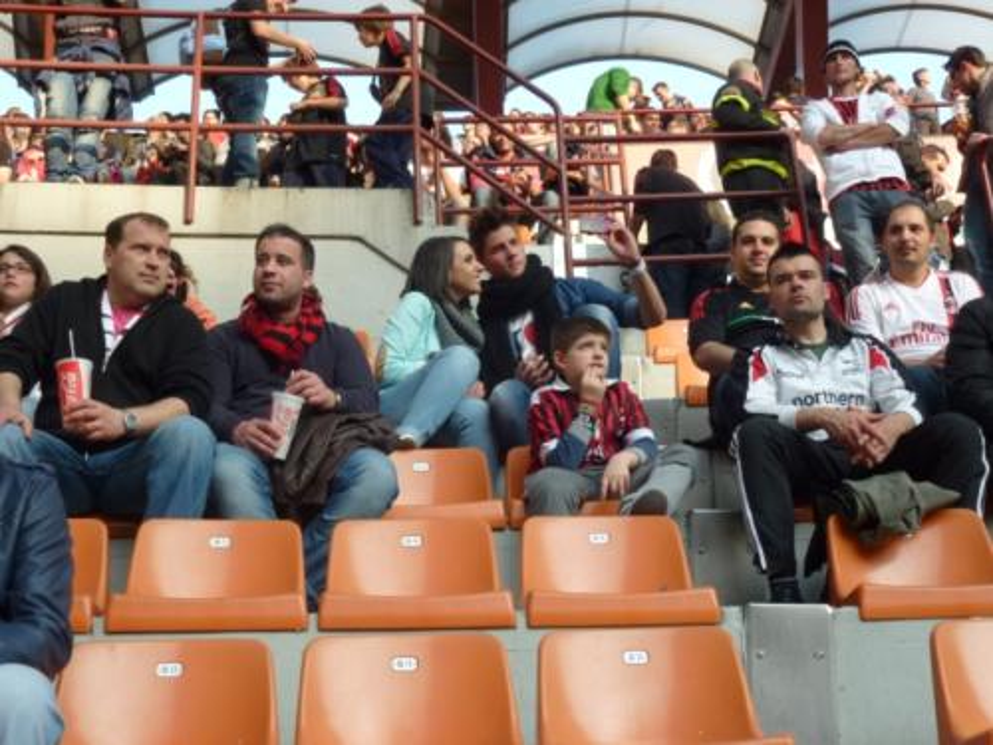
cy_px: 372
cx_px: 496
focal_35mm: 49
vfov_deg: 29.7
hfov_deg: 38.9
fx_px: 1406
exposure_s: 1/100
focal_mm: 8.7
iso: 100
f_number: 4.1
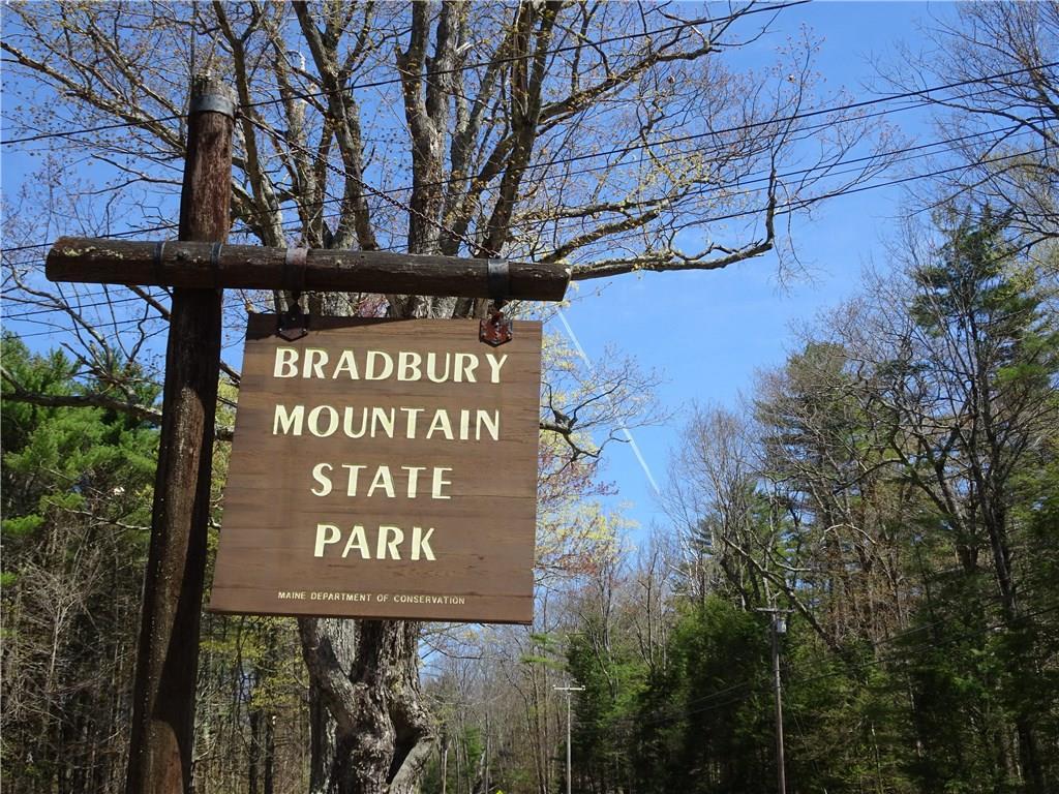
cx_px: 530
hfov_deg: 49.0
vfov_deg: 37.7
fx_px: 1163
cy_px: 397
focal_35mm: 38
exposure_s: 1/400
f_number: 4
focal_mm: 6.56
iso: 80
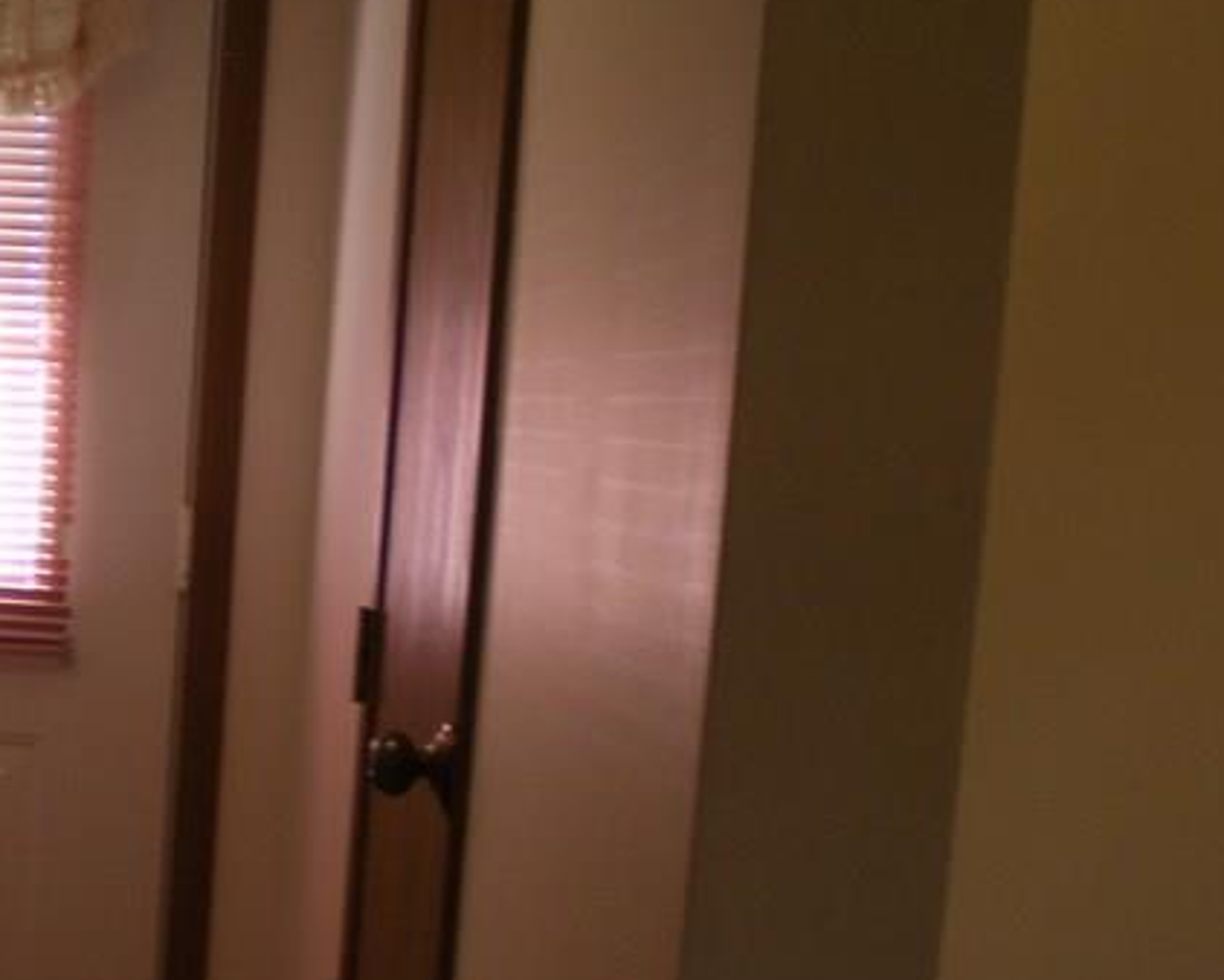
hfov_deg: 20.3
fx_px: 3262
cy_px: 792
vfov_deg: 17.0
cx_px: -104
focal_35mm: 90
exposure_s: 1/30
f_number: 3.1
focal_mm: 6.3
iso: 80
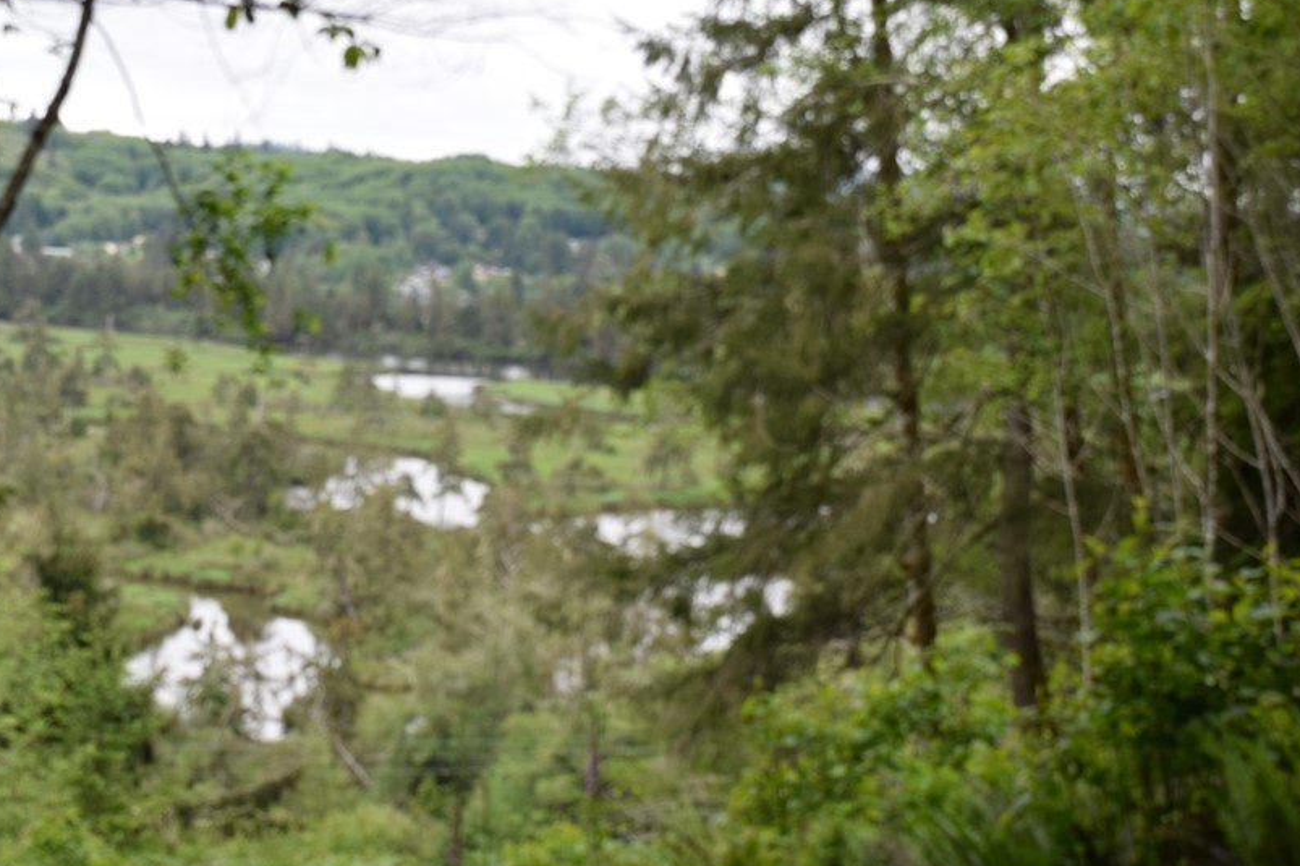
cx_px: 480
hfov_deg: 26.2
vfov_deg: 17.7
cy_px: 511
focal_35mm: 77
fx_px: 2780
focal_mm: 38
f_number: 8
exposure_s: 1/200
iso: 400
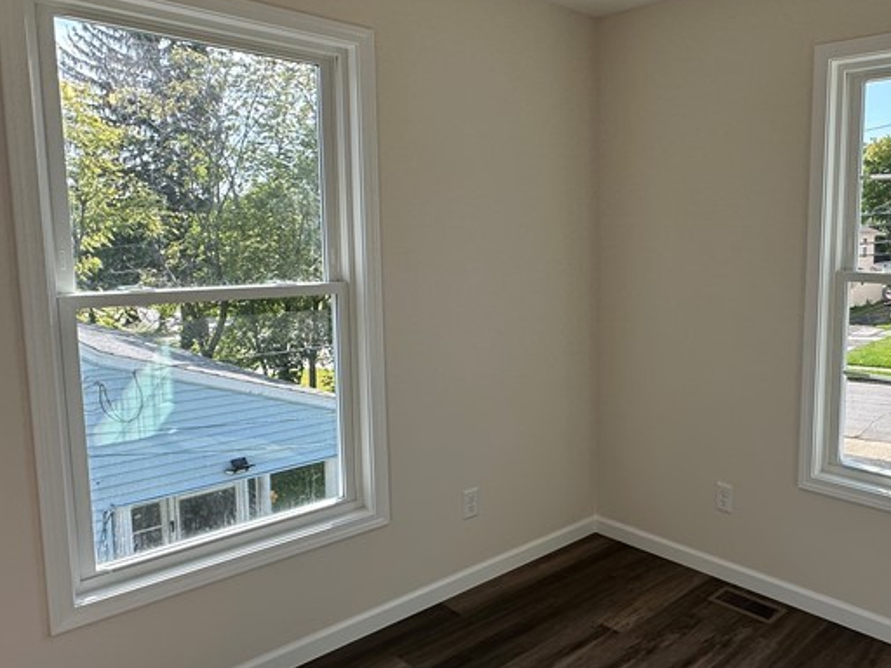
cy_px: 311
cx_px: 630
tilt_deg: -5.7
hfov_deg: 61.1
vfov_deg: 49.7
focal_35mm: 28
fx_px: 721
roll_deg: -0.5
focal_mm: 2.22
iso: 40
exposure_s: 1/399
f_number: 2.2
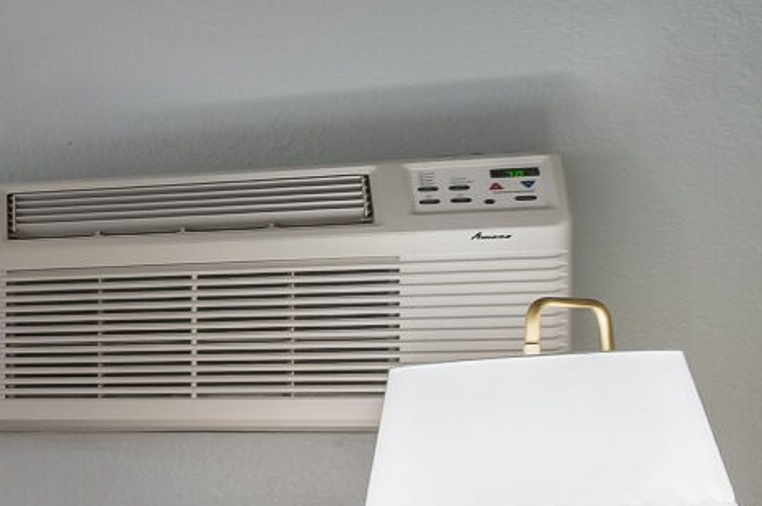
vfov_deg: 15.0
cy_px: 436
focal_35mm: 90
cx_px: -1566
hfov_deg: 11.3
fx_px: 1902
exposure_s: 1/2
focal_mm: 14
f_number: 8
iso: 400
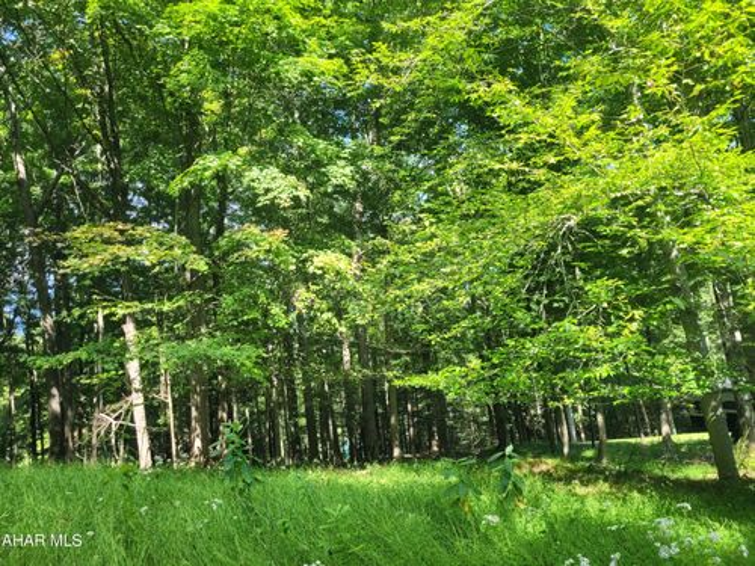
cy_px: 283
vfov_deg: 53.1
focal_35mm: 26
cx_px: 378
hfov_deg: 67.3
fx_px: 567
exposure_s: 1/235
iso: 40
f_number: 1.8
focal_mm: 5.4
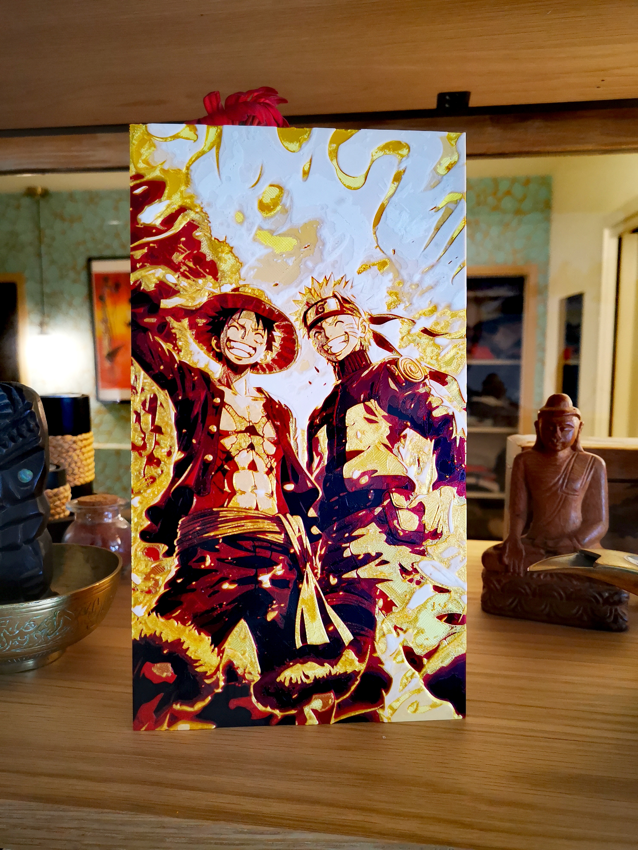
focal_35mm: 27
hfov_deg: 51.4
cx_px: 319
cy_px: 425
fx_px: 664
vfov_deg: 65.3
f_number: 1.8
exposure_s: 1/60
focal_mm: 4.75
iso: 200
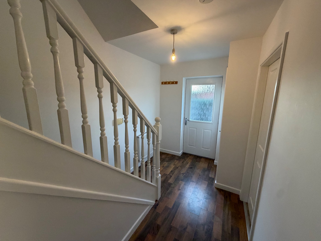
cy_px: 120
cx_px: 160
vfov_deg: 85.7
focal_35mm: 14
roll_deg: -0.5
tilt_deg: -11.0
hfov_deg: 102.1
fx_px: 130
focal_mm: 2.22
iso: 320
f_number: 2.2
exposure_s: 1/113
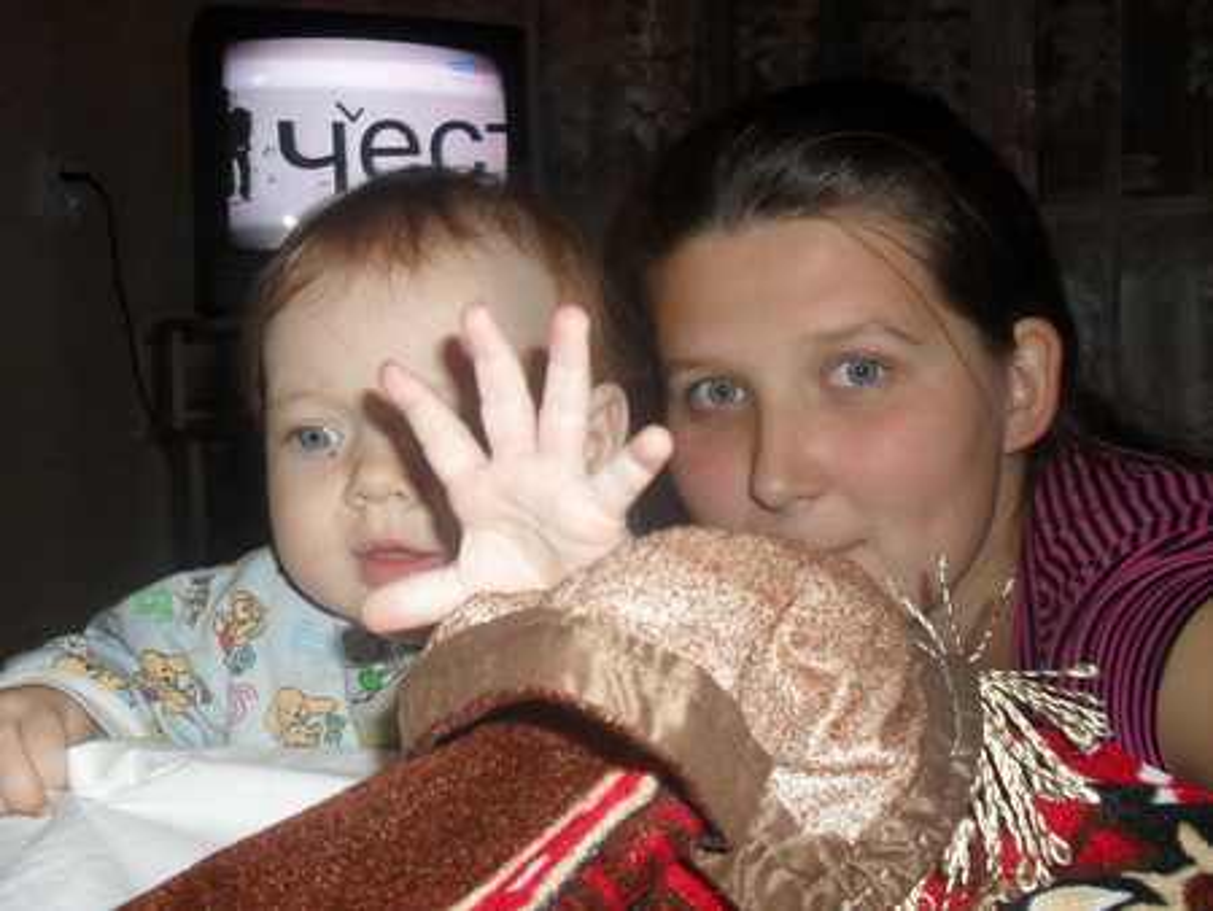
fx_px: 1227
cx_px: 606
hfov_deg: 52.6
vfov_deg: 40.7
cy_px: 456
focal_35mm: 35
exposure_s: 1/45
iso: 200
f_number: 3.2
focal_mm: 6.3
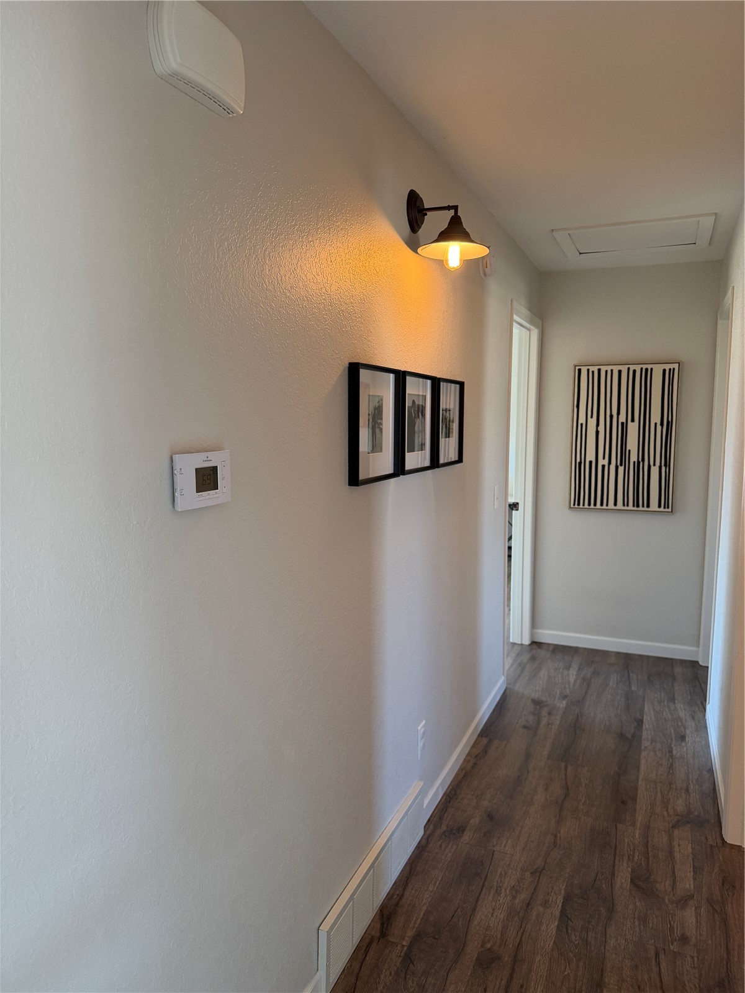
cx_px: 372
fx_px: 689
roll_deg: -0.3
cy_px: 496
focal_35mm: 24
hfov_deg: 56.8
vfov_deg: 71.6
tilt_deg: -7.4
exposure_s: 1/120
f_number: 1.78
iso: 320
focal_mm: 6.76
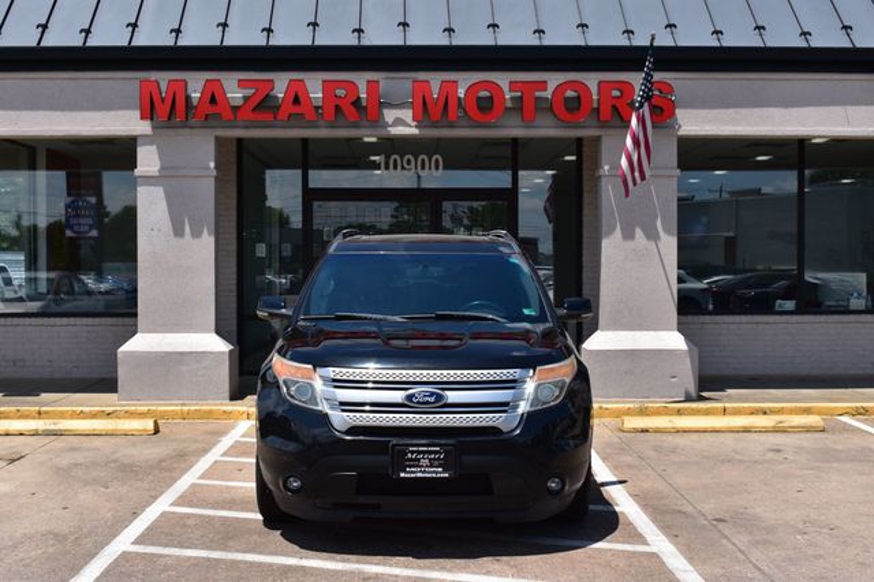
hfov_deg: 43.6
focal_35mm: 45
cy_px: 291
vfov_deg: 29.8
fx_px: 1092
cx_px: 437
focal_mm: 30
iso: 280
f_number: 11
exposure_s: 1/500
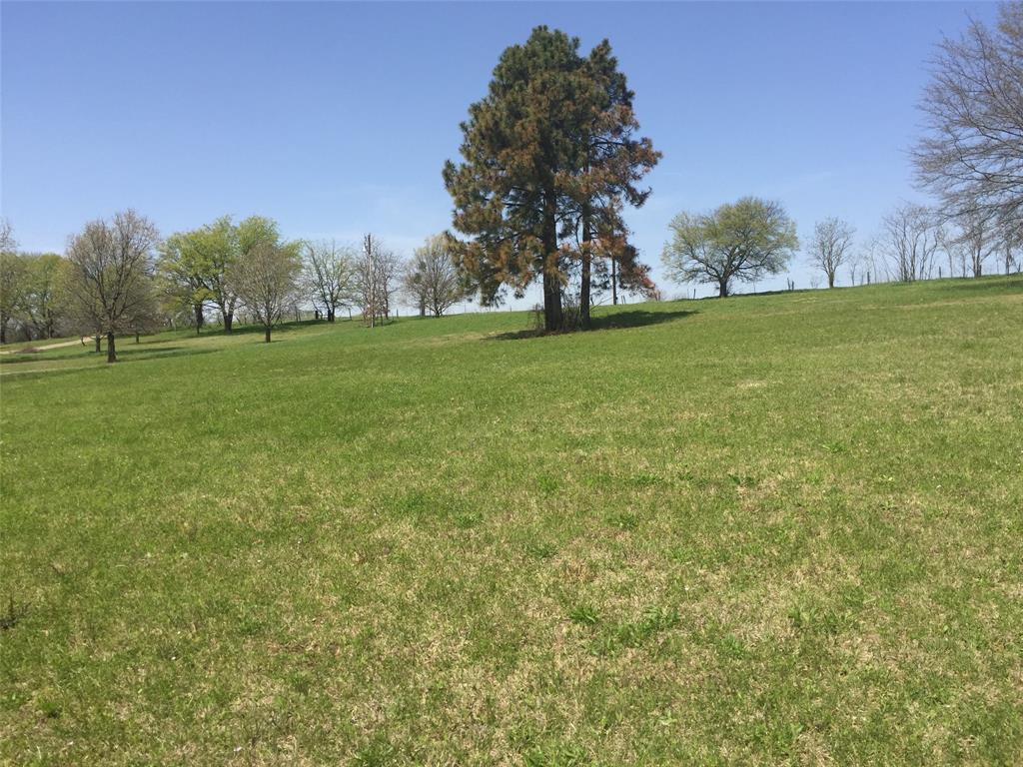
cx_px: 512
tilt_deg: -0.2
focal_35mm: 29
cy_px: 384
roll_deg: -0.1
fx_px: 857
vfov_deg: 48.2
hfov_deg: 61.7
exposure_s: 1/2198
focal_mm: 4.15
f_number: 2.2
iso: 32
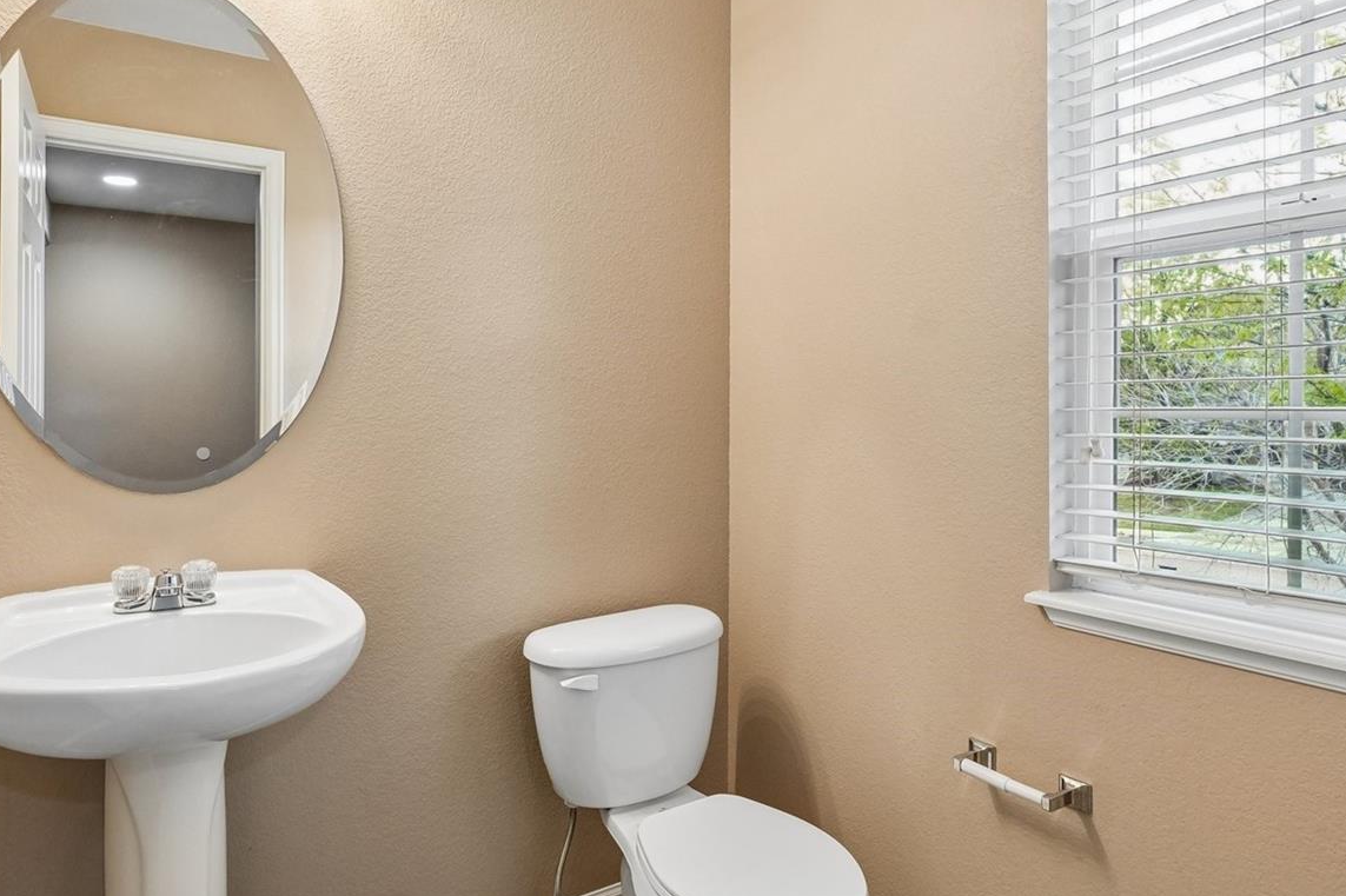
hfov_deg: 80.7
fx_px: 785
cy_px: 389
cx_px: 572
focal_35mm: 21
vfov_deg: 59.2
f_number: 9
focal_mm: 10
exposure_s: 1/15
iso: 640
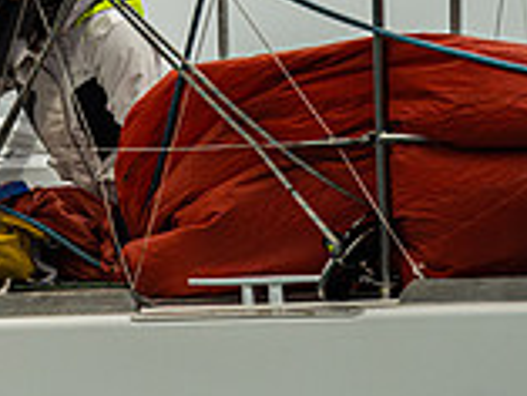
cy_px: -137
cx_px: -239
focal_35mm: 631
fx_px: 9614
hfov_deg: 3.1
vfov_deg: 2.4
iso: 400
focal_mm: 170
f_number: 6.3
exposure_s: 1/2500
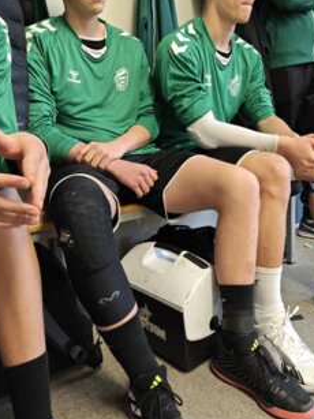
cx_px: 165
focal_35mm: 30
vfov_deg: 59.8
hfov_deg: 46.7
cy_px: 182
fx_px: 363
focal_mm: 5.43
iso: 320
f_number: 1.8
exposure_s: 1/25
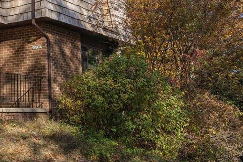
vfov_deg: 22.5
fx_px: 405
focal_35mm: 60
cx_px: -33
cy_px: 52
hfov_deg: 29.6
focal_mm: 24
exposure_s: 1/320
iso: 200
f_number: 8
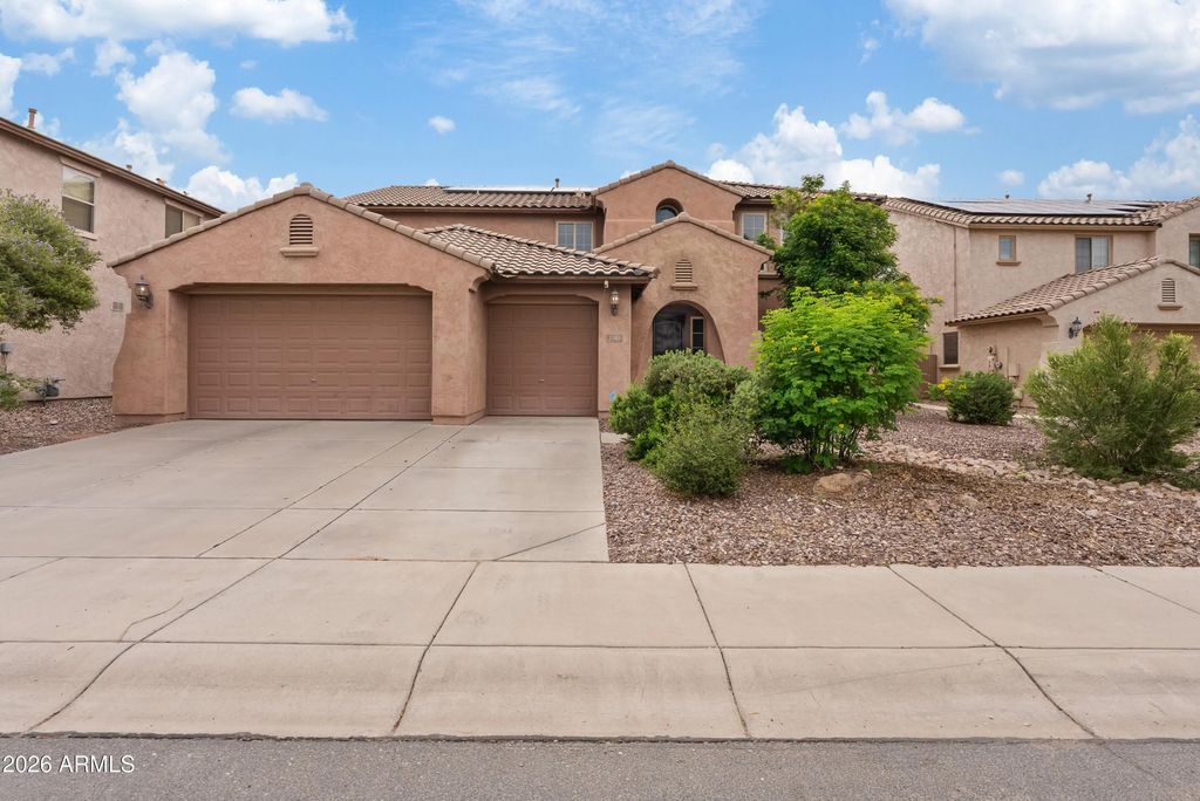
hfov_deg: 96.7
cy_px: 400
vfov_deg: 73.8
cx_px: 600
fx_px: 534
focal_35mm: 16
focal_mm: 16
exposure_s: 1/50
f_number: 8
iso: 125
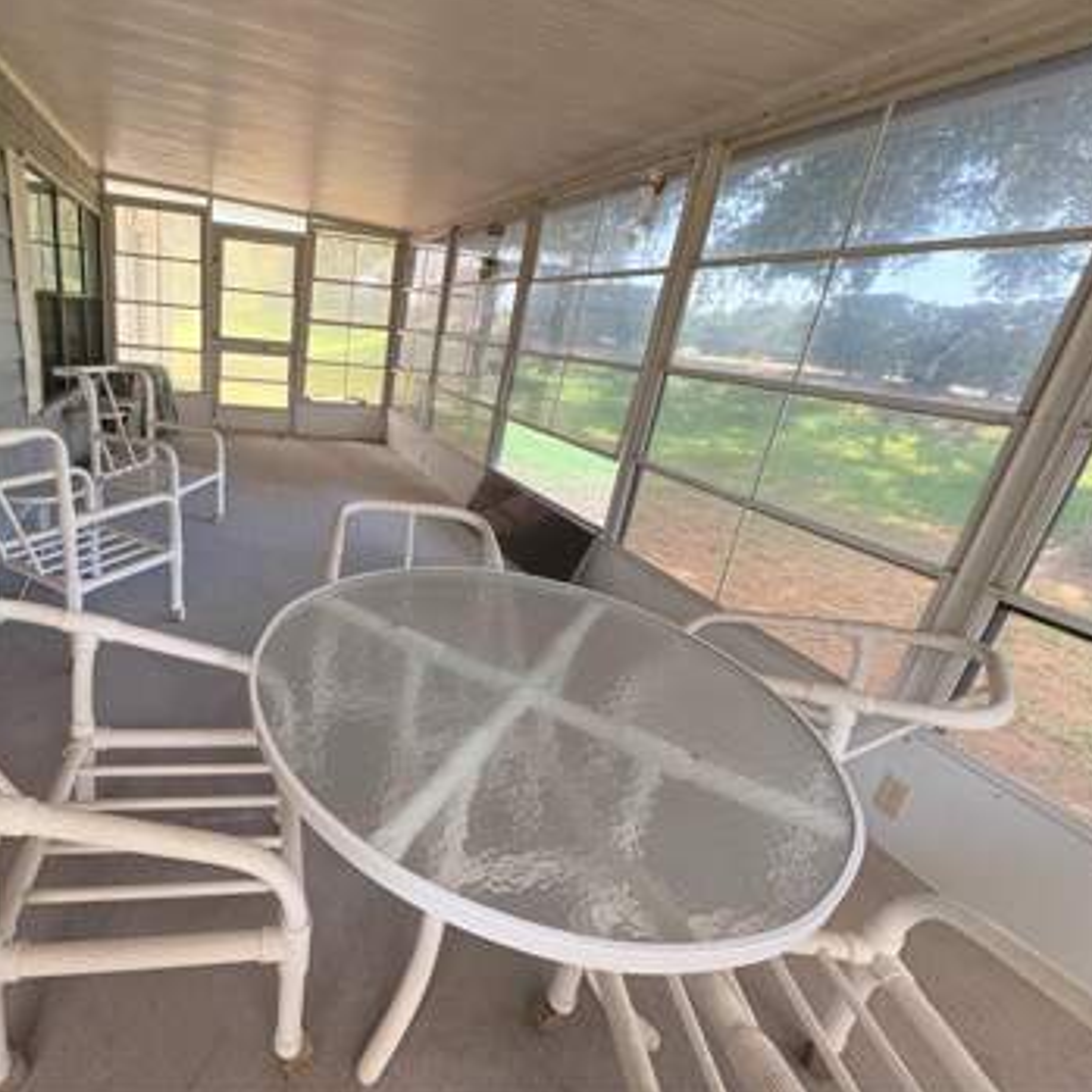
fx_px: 607
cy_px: 538
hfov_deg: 81.1
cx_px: 363
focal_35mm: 17
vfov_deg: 84.0
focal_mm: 2.22
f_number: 2.2
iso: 200
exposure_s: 1/97
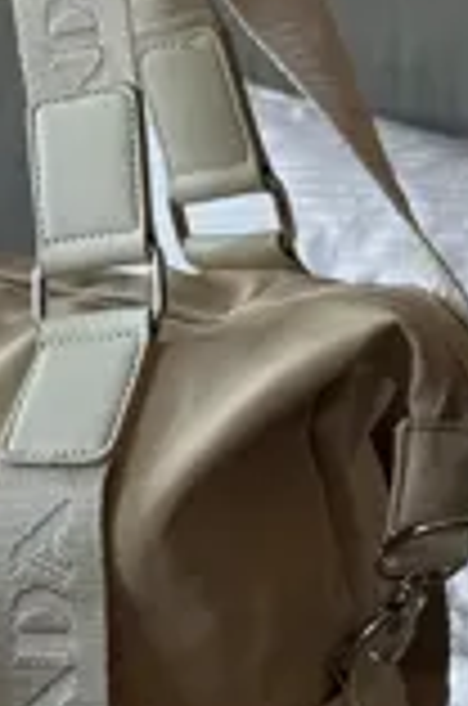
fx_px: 2997
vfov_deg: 13.4
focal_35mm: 153
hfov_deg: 8.8
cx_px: -130
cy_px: 342
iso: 80
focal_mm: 6.86
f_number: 1.8
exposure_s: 1/90
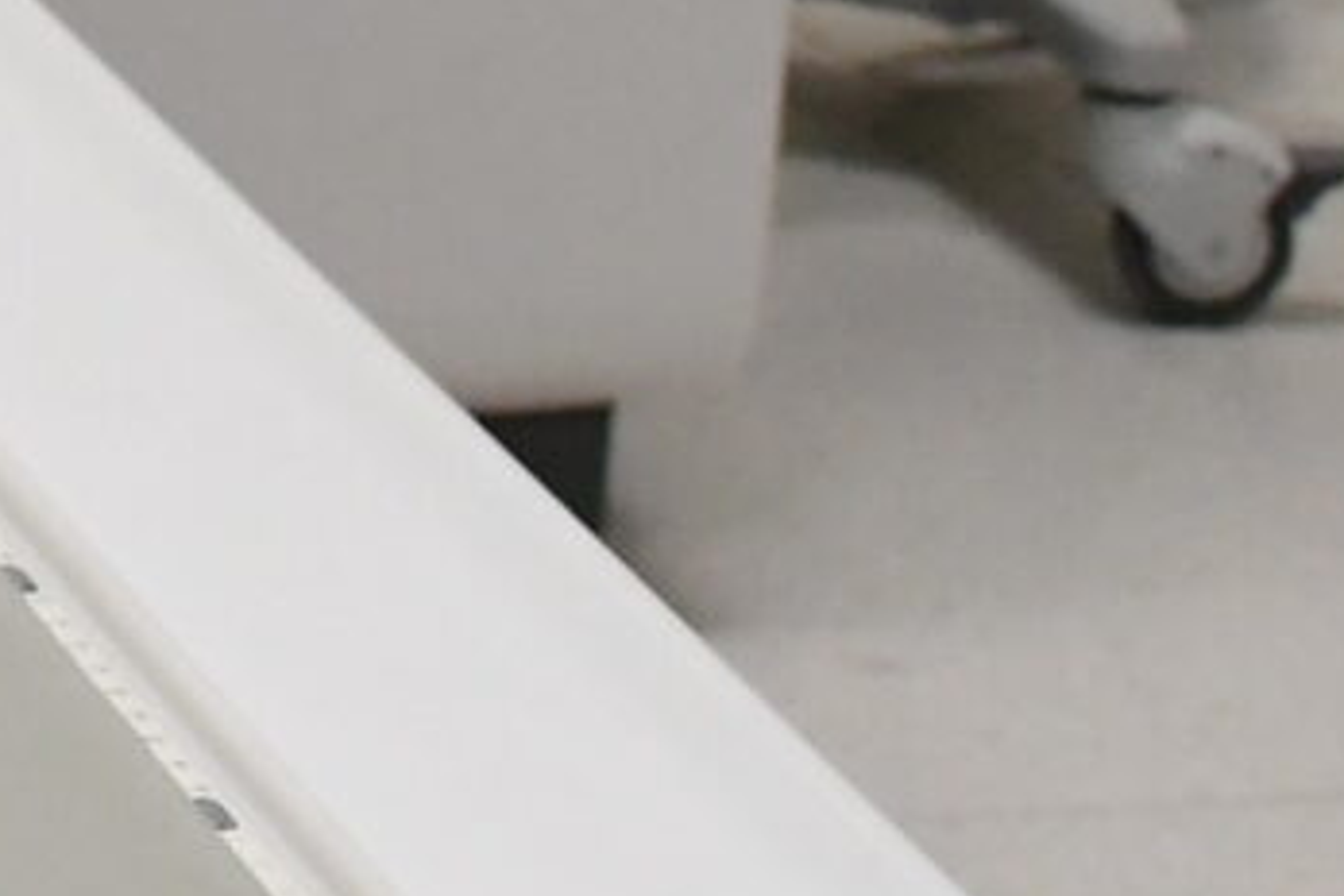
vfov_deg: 5.8
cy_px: -1721
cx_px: -1630
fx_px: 8250
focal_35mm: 221
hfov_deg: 8.6
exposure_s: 1/400
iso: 2500
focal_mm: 20
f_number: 5
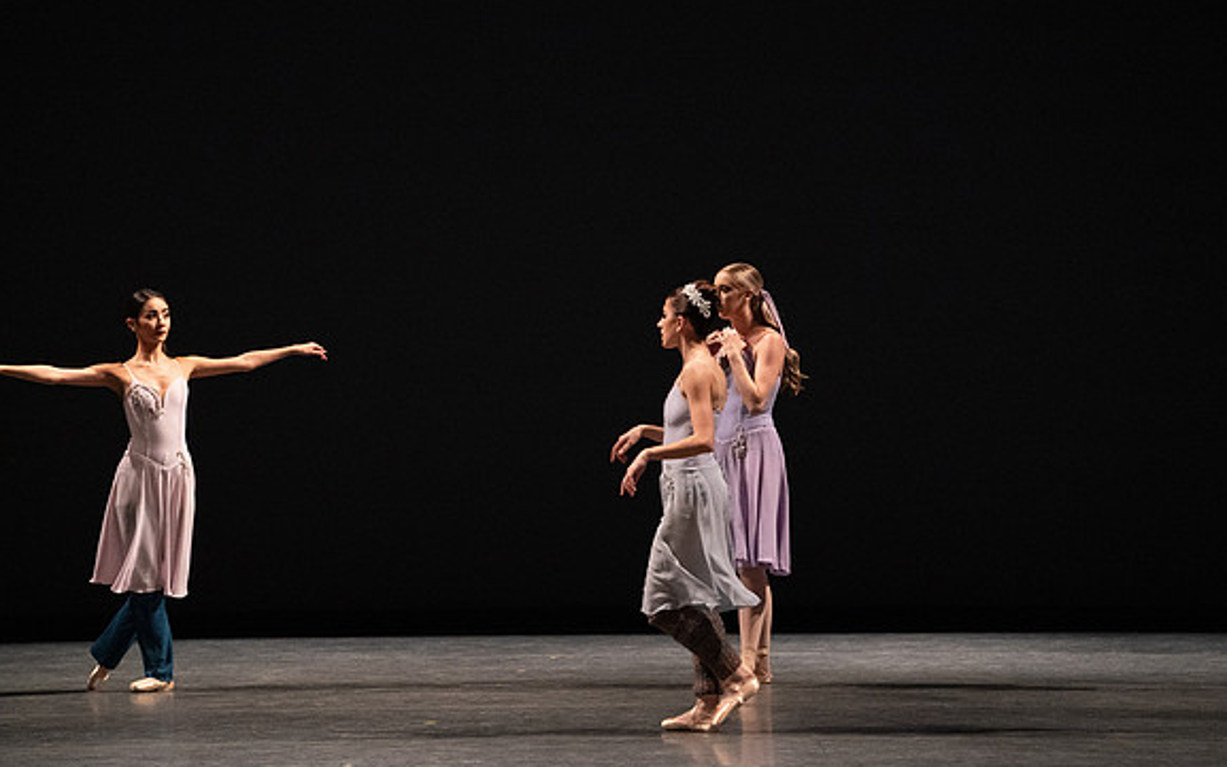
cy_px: 369
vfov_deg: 6.4
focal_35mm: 205
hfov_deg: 10.2
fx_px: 6857
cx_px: 615
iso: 12800
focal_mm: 200
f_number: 5
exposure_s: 1/400
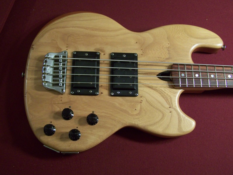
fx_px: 256
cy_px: 88
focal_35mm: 38
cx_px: 116
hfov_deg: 49.0
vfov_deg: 37.7
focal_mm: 6.3
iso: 160
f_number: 2.8
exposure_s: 1/8
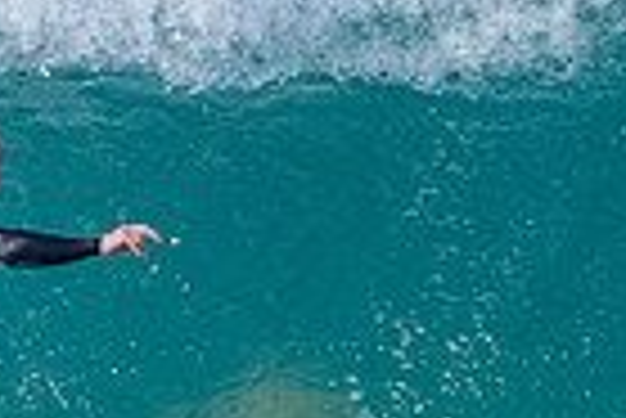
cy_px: 360
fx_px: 79601
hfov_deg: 0.5
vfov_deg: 0.3
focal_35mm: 4573
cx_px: 259
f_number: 6.3
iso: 200
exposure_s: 1/2000
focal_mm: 800
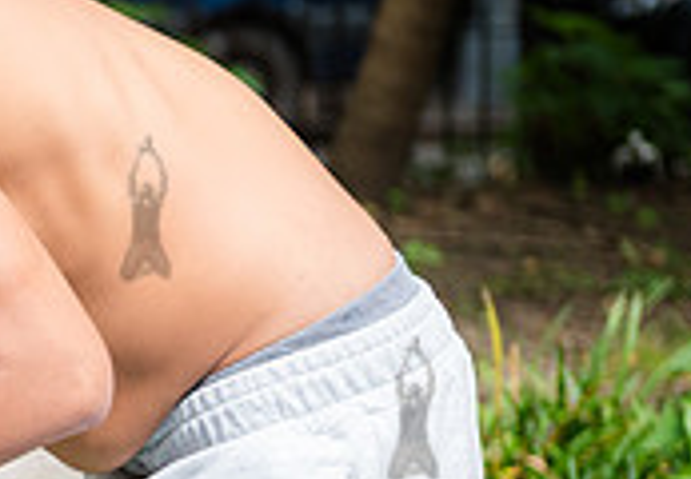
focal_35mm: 226
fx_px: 4392
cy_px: 422
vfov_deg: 6.2
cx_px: -464
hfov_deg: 8.7
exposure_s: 1/500
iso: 320
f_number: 4
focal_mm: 62
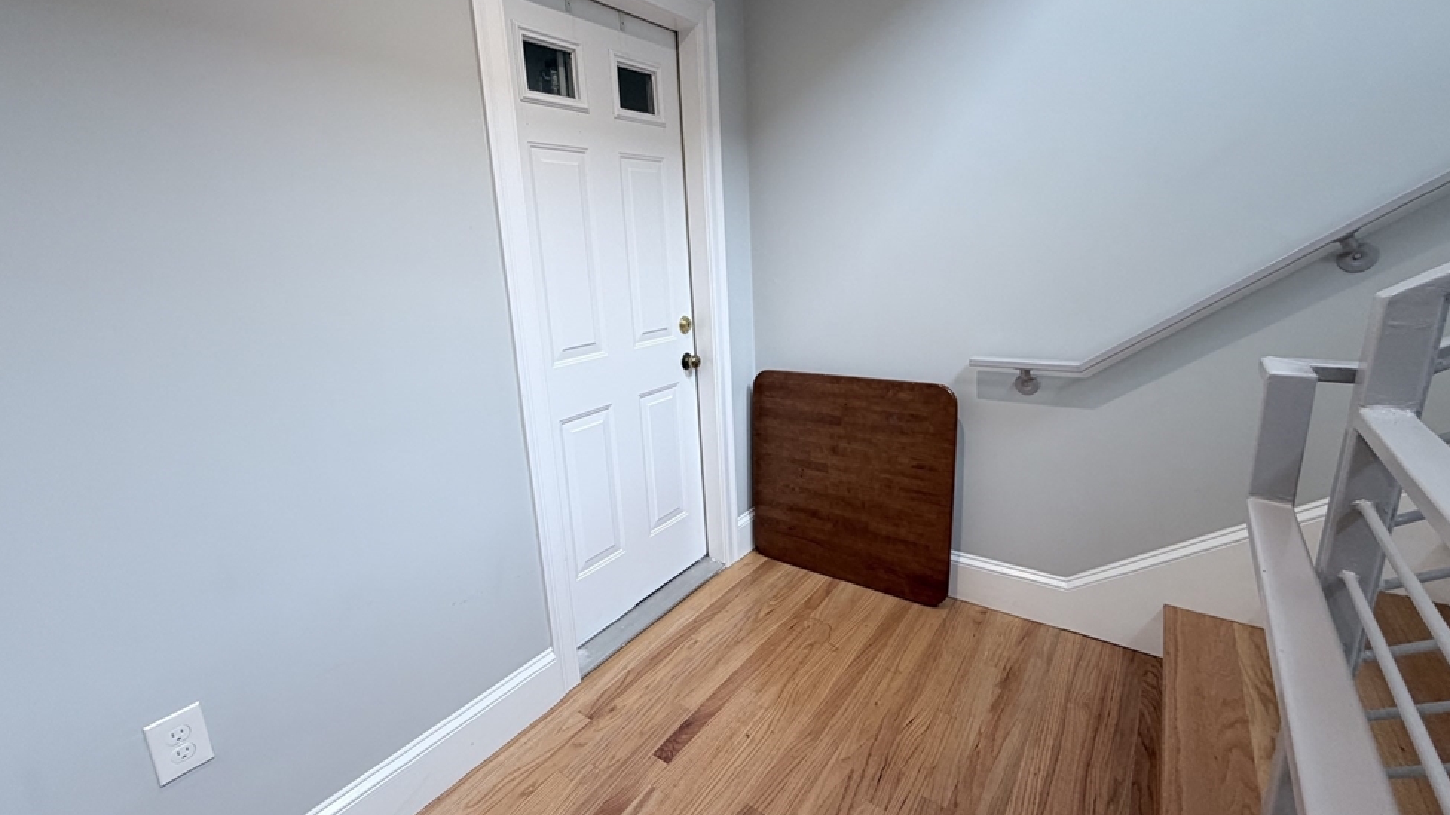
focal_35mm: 16
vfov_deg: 67.0
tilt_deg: -13.7
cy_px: 384
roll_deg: +4.4
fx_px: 615
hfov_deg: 99.4
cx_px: 719
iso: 160
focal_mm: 2.22
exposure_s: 1/120
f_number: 2.2
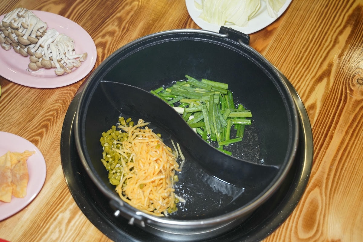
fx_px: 434
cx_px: 182
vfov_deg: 31.2
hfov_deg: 45.4
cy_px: 121
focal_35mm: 43
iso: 1600
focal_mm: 43
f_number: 2.8
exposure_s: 1/160
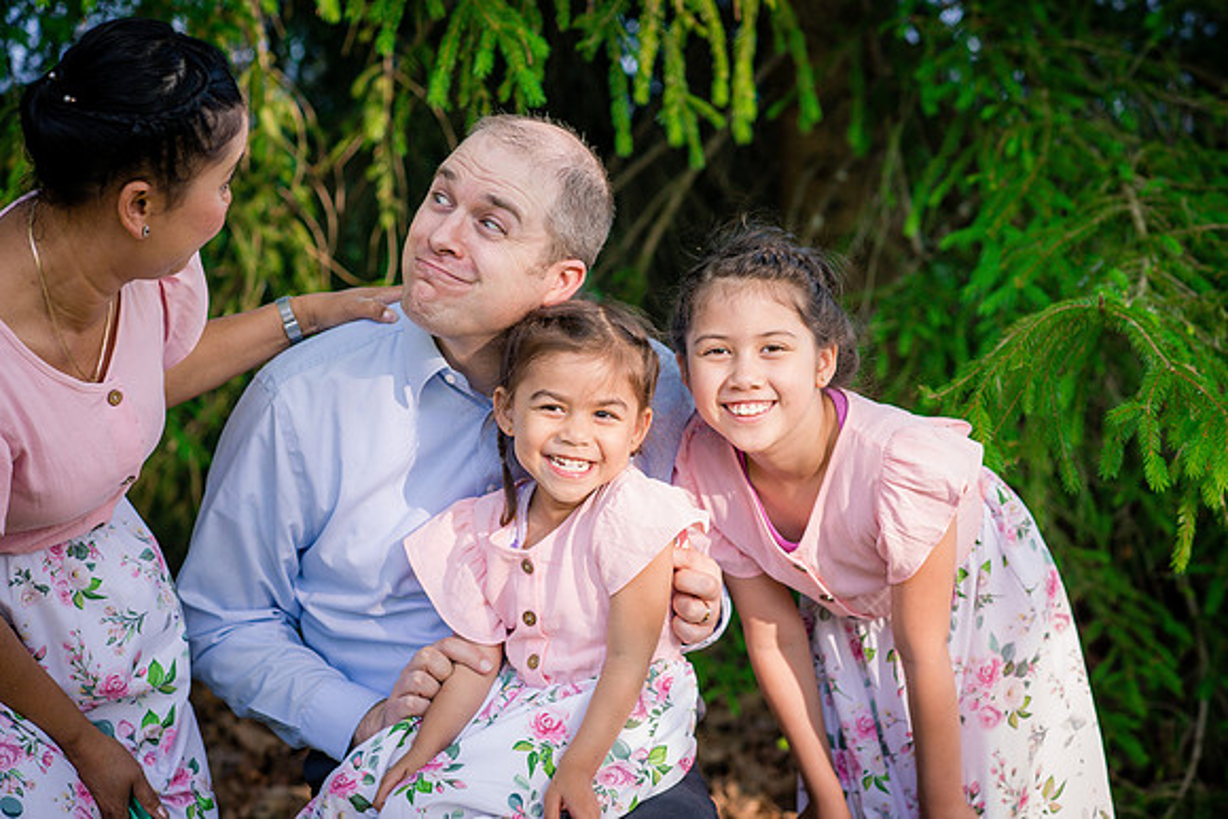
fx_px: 2905
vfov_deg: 16.1
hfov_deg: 23.9
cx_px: 614
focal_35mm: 85
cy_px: 409
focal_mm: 85
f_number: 3.5
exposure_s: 1/400
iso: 800
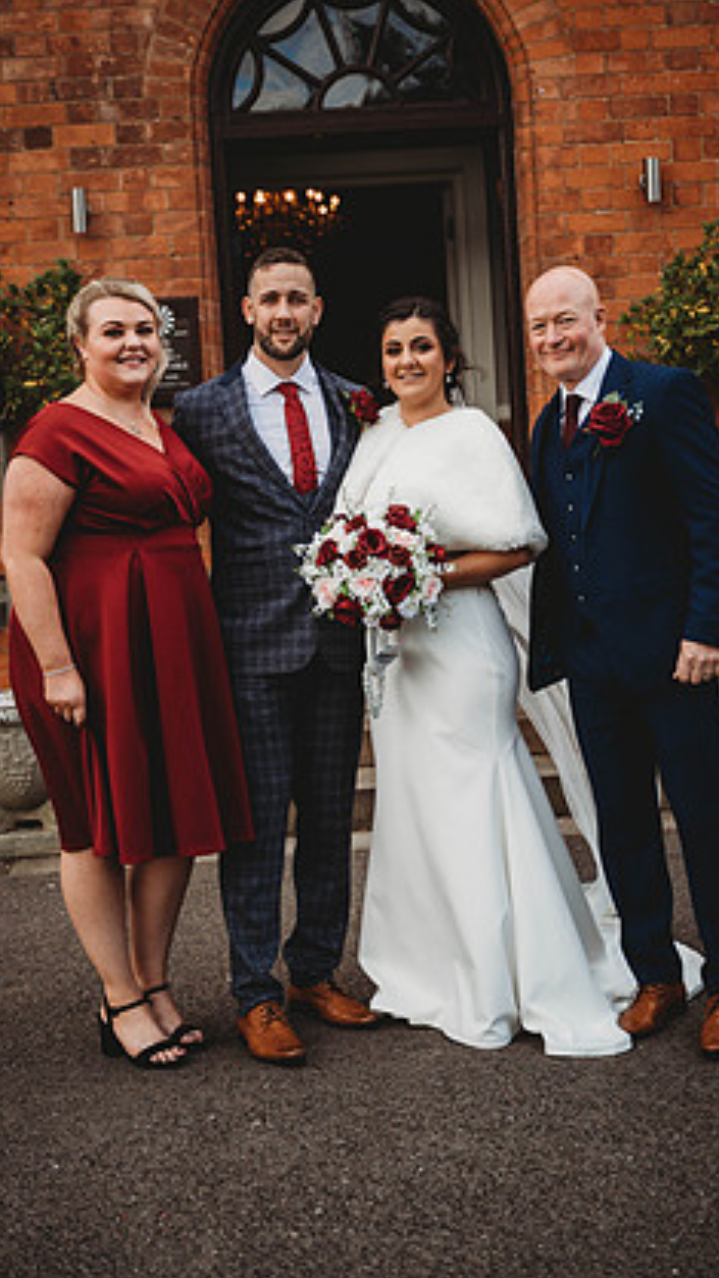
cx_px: 347
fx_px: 1797
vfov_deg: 39.2
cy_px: 605
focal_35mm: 53
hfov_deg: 22.6
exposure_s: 1/500
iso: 100
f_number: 2.8
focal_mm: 47
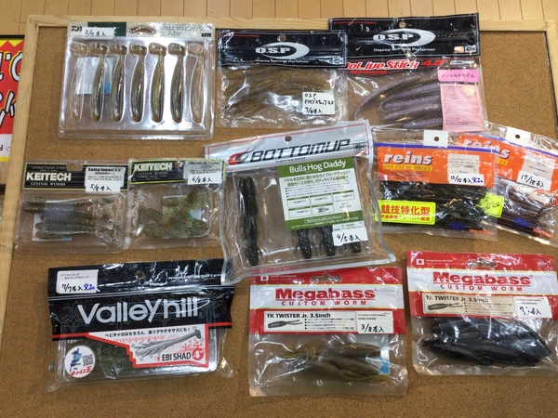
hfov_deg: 58.4
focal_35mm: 31
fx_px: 500
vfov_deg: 45.4
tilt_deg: -77.6
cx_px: 279
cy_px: 209
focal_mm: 3.3
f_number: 2.4
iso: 32
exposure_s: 1/60
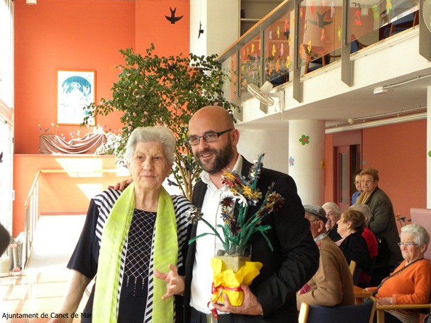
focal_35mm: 76
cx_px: 216
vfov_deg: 19.4
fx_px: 946
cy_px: 161
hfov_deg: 25.7
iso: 131
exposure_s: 1/77.3
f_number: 4
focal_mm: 13.4
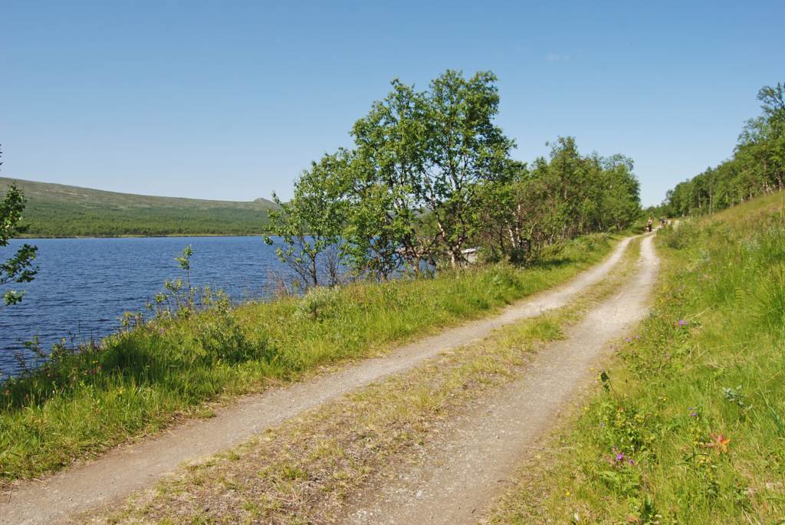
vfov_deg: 48.0
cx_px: 392
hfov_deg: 67.3
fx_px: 589
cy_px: 262
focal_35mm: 27
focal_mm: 18
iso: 100
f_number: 7.1
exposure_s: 1/200
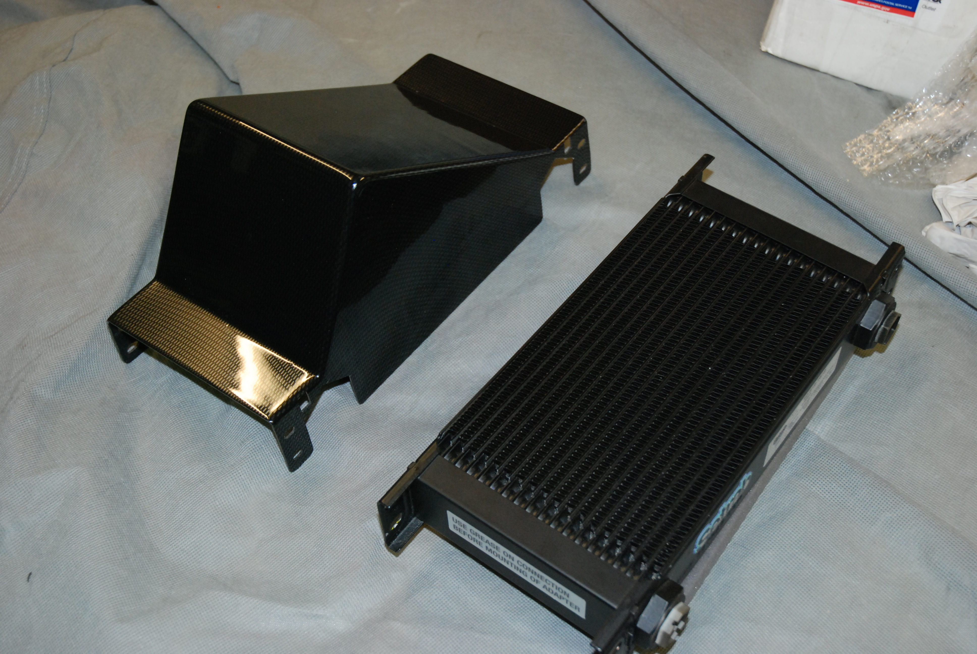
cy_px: 327
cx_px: 488
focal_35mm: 46
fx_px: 1263
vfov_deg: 29.0
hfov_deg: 42.3
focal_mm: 31
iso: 640
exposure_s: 1/60
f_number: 4.5
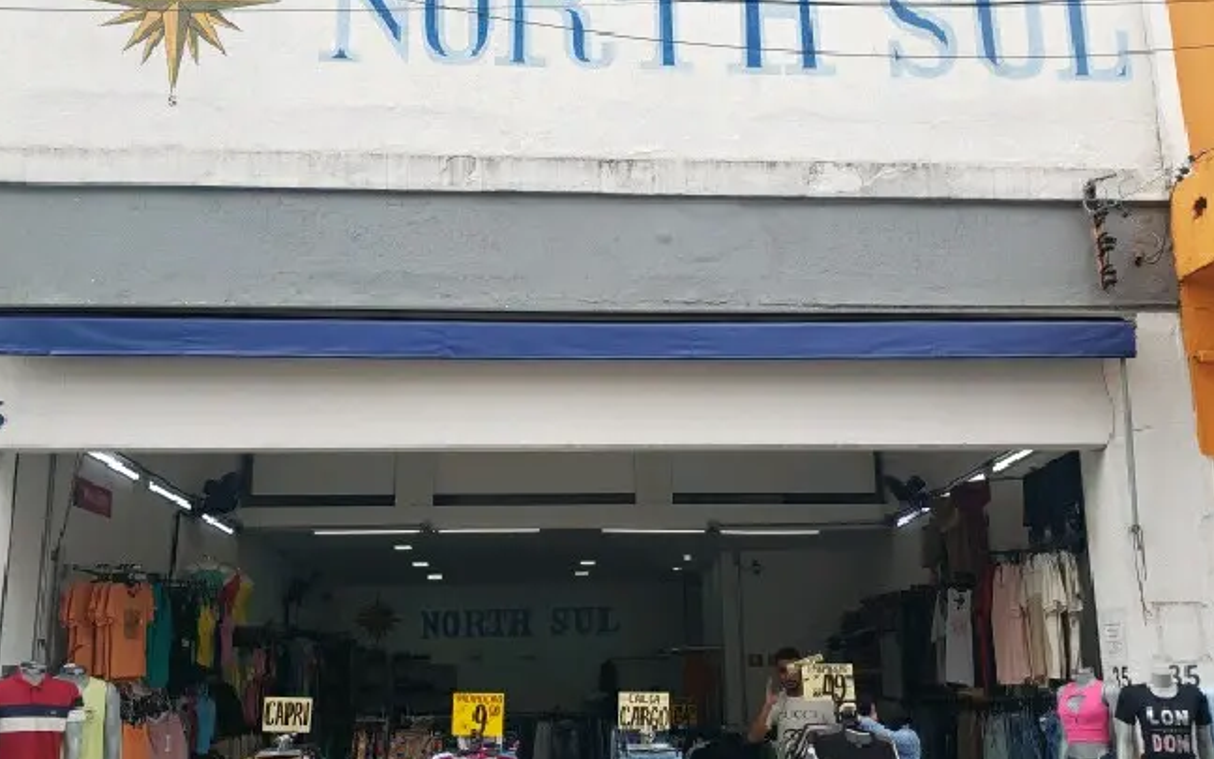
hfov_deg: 56.7
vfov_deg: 37.1
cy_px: 455
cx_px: 614
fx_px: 1125
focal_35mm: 34
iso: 50
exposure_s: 1/278
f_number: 2.4
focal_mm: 4.3
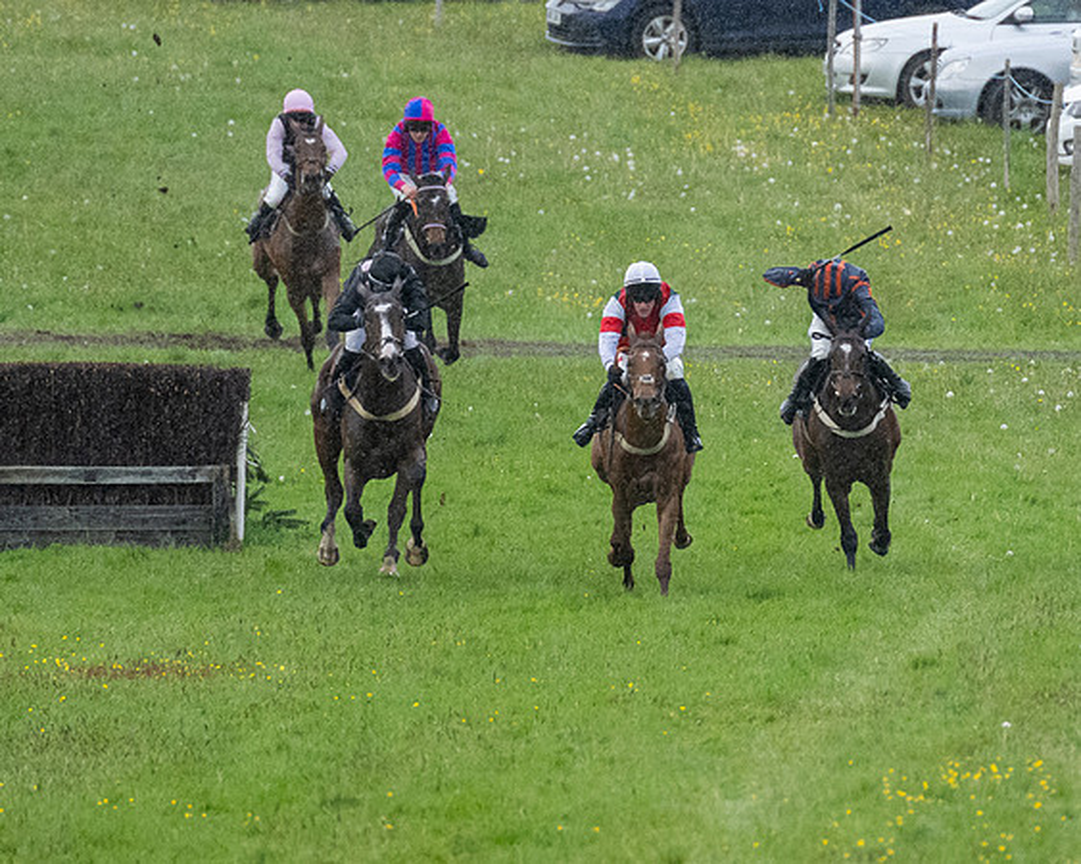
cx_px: 741
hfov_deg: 2.4
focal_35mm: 819
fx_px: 26183
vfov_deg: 1.9
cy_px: 506
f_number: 4
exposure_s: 1/1250
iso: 2000
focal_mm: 280
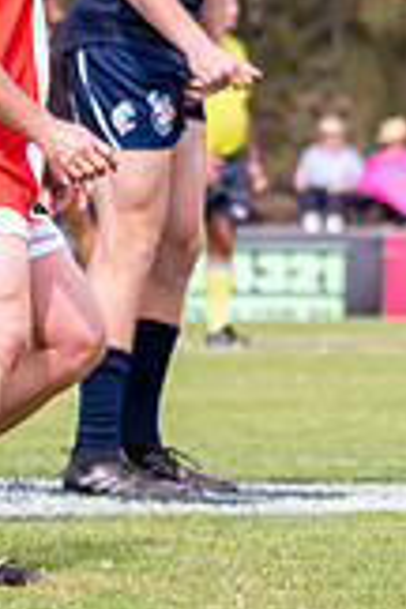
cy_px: 184
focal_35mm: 864
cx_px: 703
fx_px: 14615
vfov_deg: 2.4
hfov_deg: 1.6
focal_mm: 150
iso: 800
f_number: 6.3
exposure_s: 1/1600
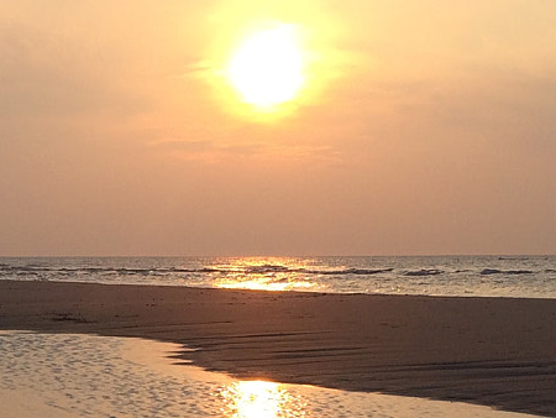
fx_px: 1655
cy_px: 450
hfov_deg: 18.3
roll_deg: +2.2
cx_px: -63
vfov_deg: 14.1
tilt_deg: -8.1
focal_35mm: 103
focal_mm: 4.15
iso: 32
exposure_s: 1/1642
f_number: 2.2
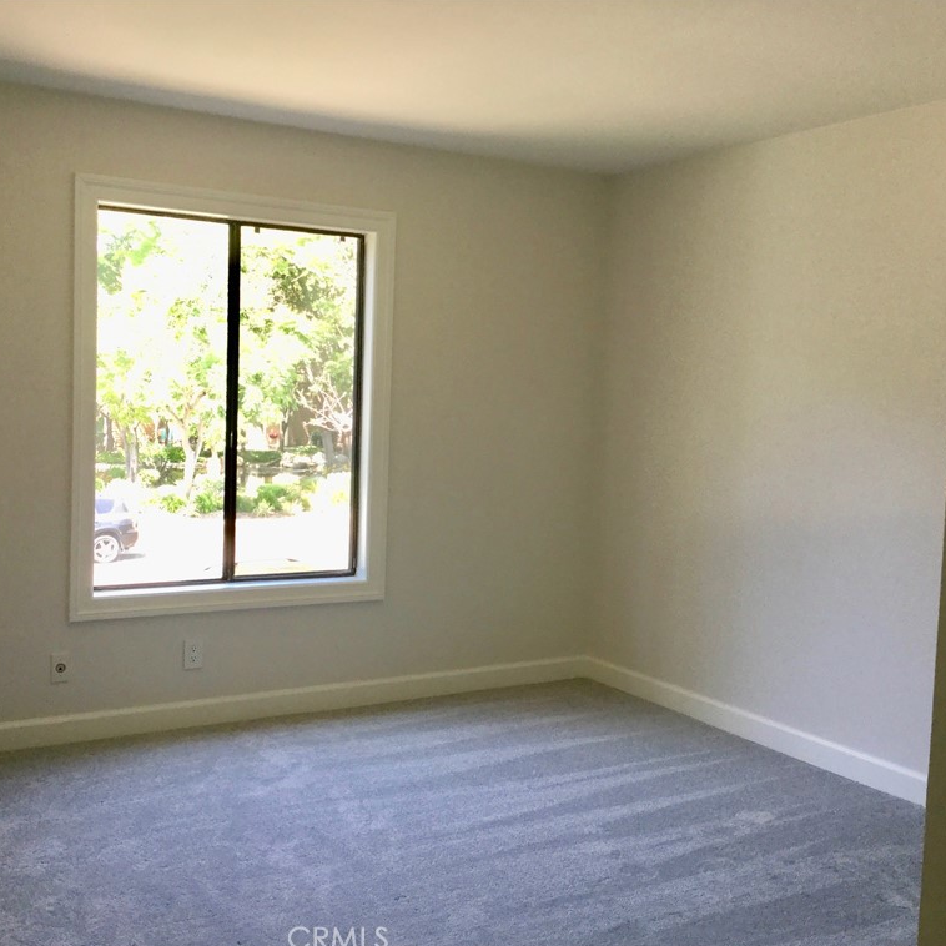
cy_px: 477
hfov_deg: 44.8
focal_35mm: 37
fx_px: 1144
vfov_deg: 44.9
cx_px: 413
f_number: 2.4
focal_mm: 3.3
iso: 25
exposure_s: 1/30
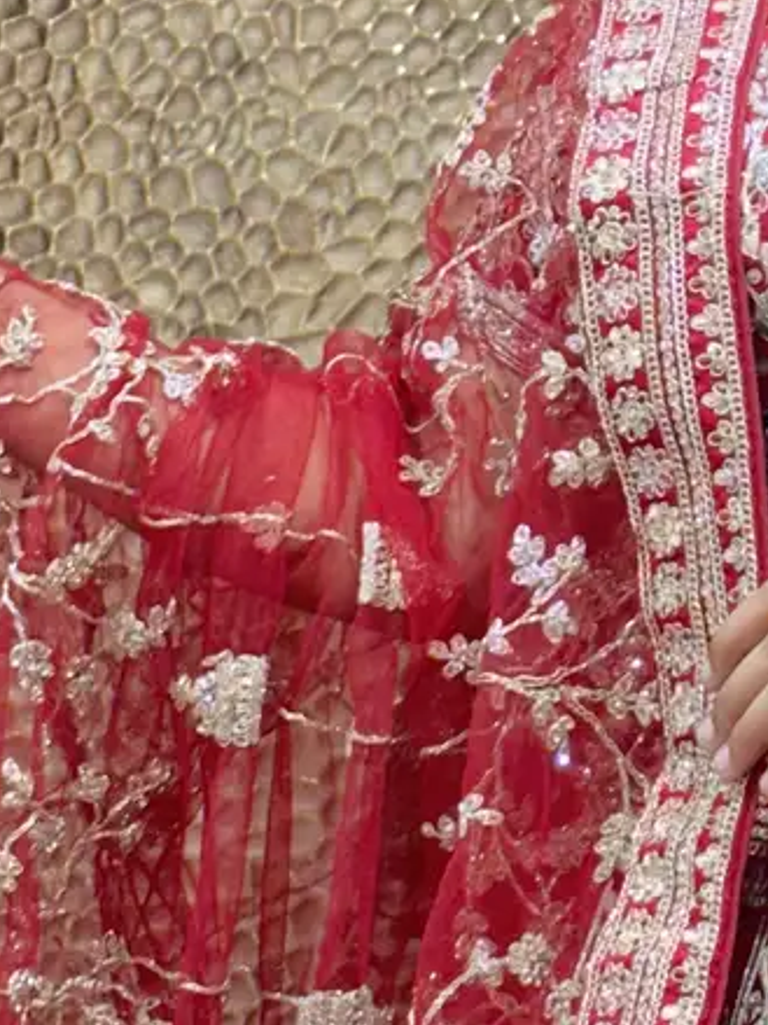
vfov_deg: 11.3
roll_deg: -0.3
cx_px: 896
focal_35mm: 175
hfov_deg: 8.4
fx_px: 5179
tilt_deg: -0.9
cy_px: 392
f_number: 1.78
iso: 160
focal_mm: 6.86
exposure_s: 1/100
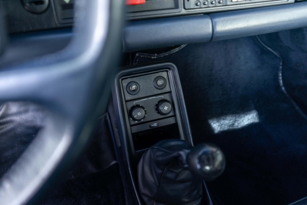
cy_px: 102
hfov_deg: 63.6
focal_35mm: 29
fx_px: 247
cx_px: 154
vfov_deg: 45.0
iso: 250
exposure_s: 1/40
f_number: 3.5
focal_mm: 29
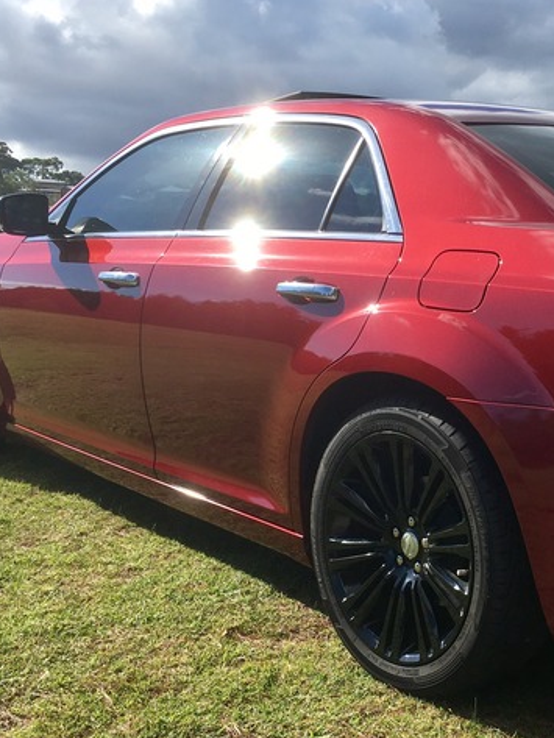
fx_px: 1045
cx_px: 495
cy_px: 417
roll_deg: -0.2
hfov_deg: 28.6
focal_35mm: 49
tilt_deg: -7.1
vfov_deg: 38.8
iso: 25
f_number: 2.2
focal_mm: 4.15
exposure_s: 1/1282
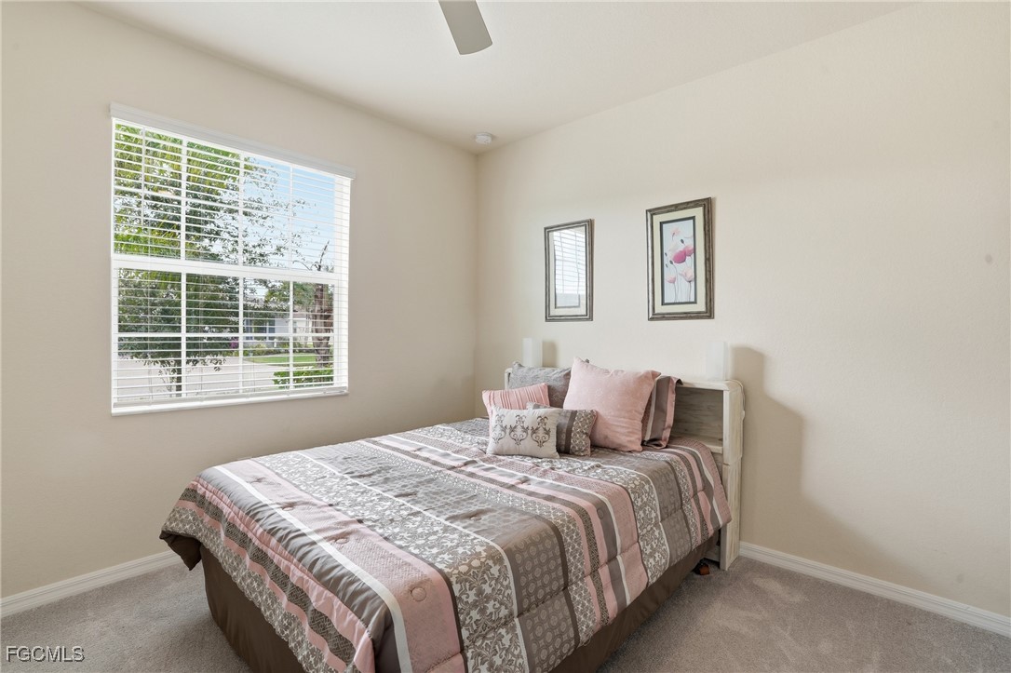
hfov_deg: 96.8
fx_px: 449
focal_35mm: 16
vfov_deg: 73.7
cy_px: 336
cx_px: 506
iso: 200
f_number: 9
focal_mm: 16
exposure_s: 1/80
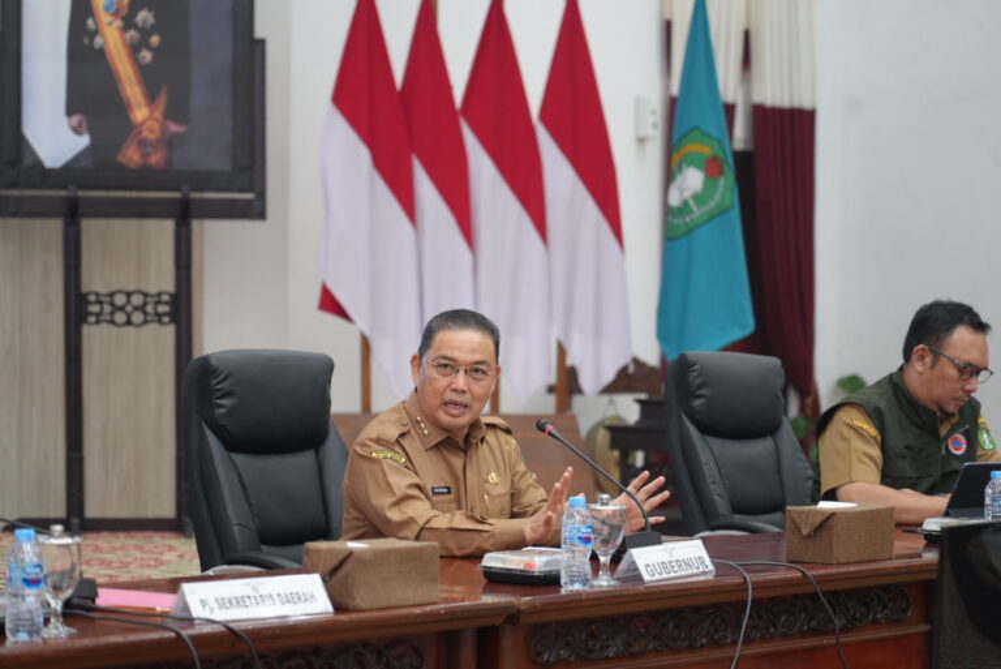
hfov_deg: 19.4
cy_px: 334
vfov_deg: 13.1
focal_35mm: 105
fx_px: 2921
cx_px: 500
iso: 3200
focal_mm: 105
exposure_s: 1/160
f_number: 4
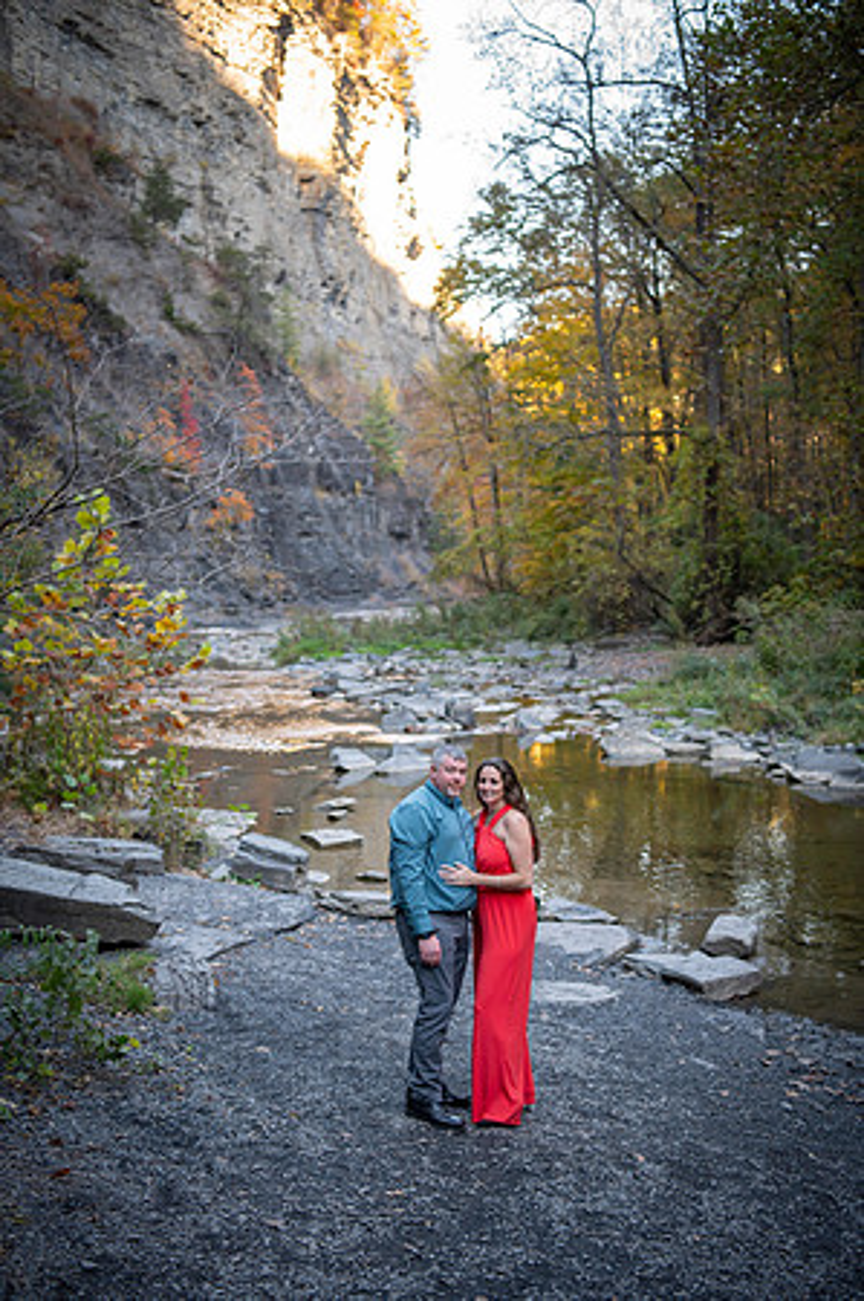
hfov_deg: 29.2
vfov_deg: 42.8
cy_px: 650
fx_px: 1660
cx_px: 432
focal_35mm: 46
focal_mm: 46
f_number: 2.8
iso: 640
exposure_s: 1/320
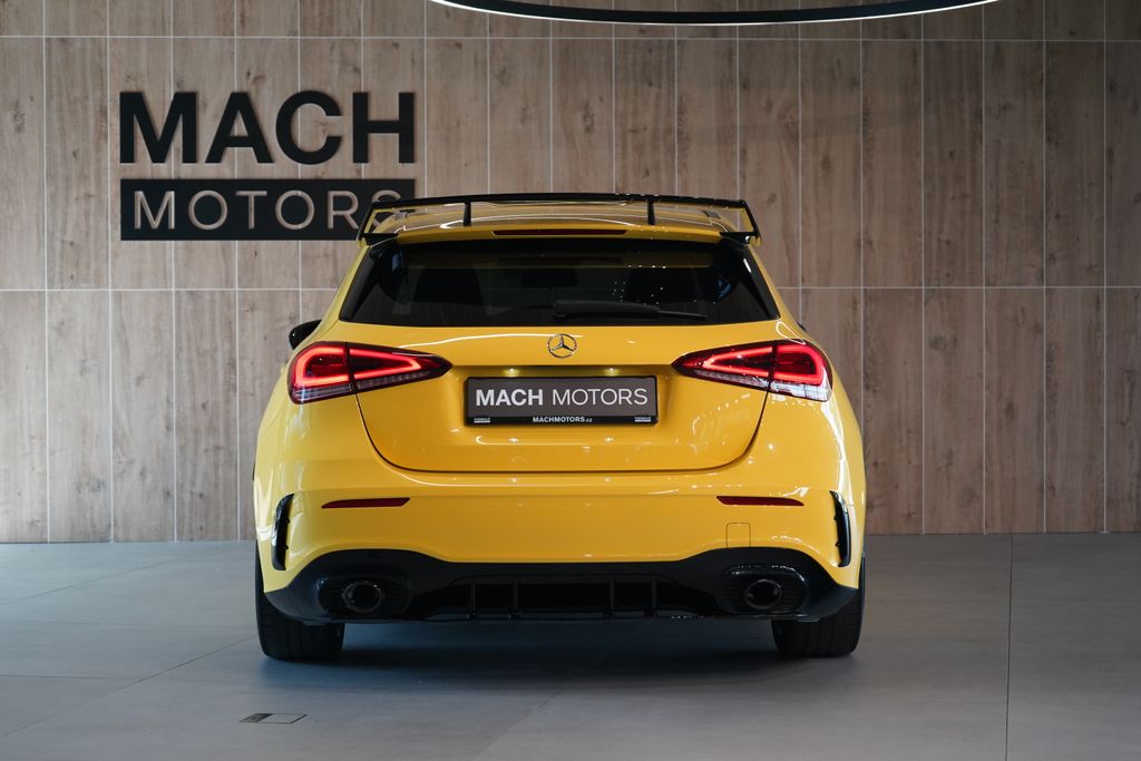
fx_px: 2187
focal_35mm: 69
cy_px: 380
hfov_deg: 29.2
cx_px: 570
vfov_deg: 19.7
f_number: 5.6
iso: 2000
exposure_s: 1/160
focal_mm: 69
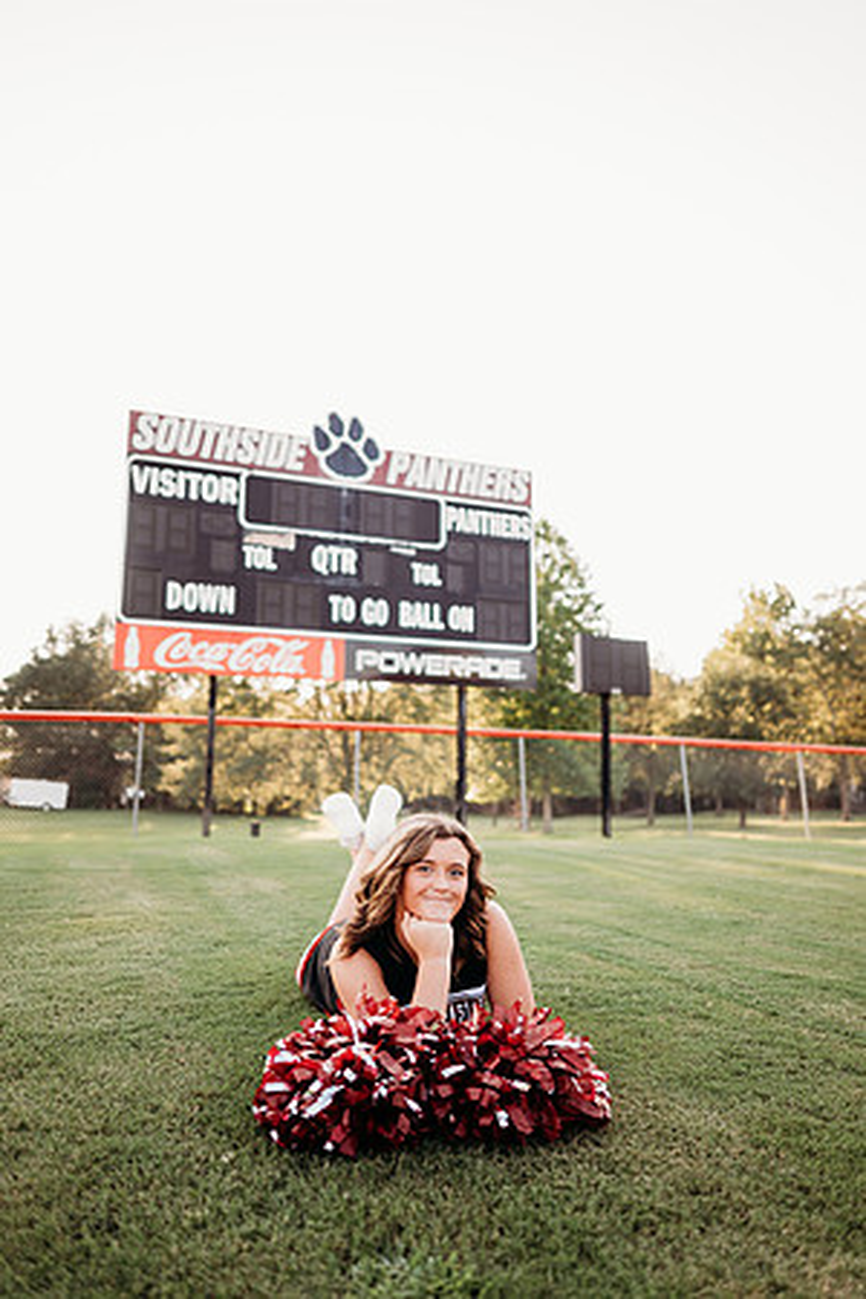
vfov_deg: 73.7
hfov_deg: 53.1
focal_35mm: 24
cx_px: 433
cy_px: 650
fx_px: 866
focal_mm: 24
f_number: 2
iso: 125
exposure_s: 1/500
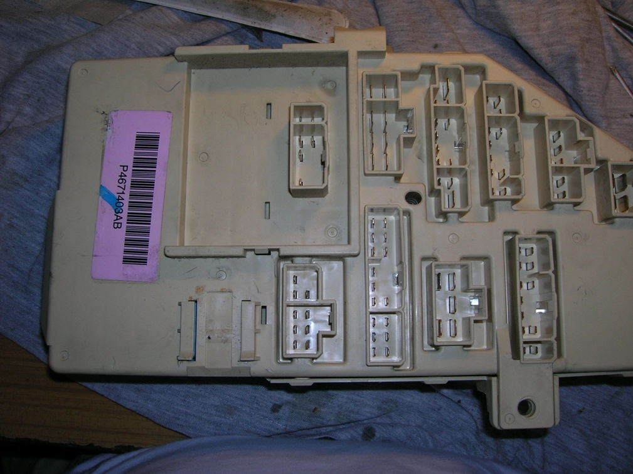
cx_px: 316
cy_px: 237
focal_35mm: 34
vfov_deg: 41.8
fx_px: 622
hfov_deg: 54.0
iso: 50
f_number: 4.9
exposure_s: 1/60.1
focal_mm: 5.7
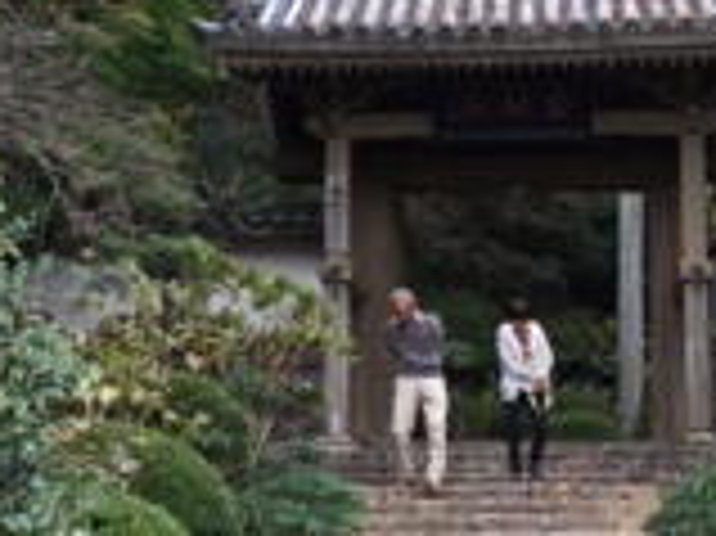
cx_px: 495
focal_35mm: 102
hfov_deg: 19.2
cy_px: 185
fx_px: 2108
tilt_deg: +8.7
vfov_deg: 14.5
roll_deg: -0.8
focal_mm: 4.15
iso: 32
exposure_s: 1/120
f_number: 2.2
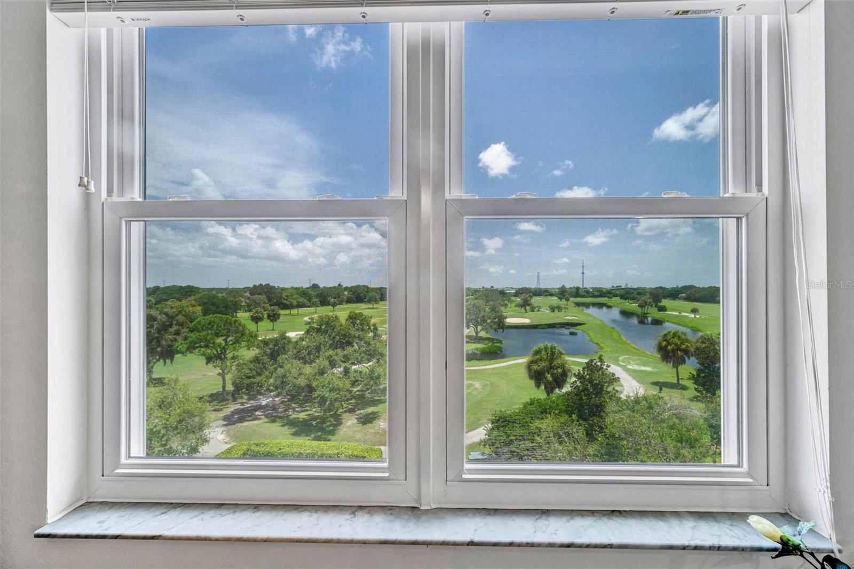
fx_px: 332
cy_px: 284
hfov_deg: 104.3
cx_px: 427
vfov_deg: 81.2
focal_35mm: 14
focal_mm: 14
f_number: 9
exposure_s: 1/13
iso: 80
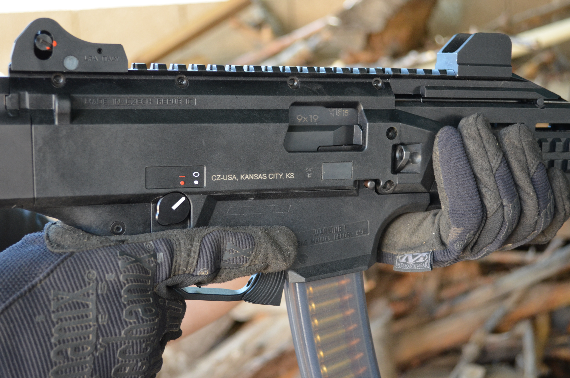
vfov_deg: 28.0
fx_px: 758
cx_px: 285
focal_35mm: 48
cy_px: 189
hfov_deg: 41.2
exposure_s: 1/60
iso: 800
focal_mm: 32
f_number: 4.8
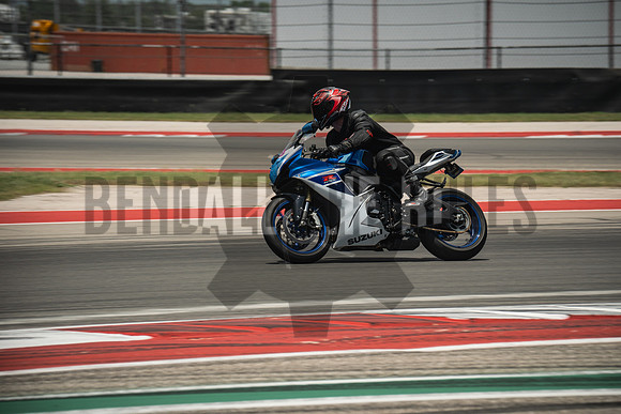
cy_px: 207
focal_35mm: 275
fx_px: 4745
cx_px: 310
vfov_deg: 5.0
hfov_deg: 7.5
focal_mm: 183.1
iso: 160
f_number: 8
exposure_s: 1/400
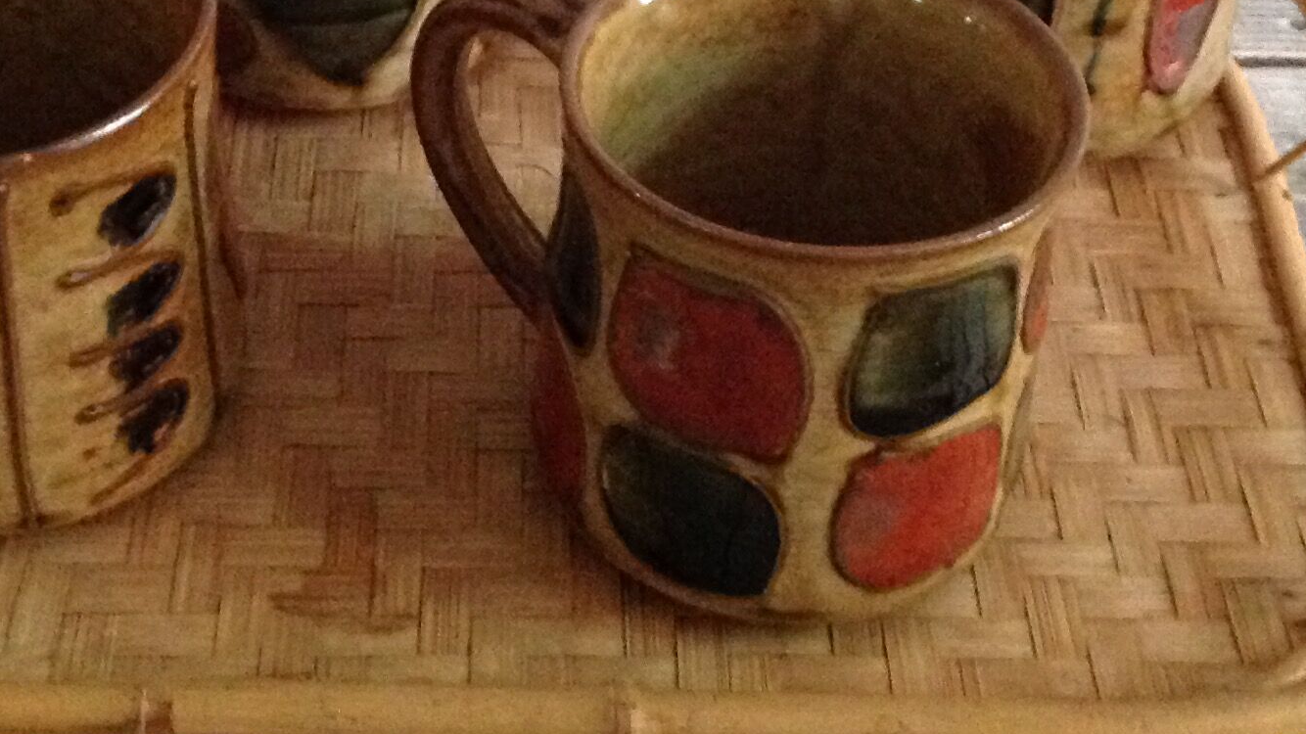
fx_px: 2562
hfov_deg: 28.5
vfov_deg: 16.2
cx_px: 531
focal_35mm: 74
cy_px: 110
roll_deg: -3.3
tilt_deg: -42.3
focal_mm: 4.28
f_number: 2.4
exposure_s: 1/15
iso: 640
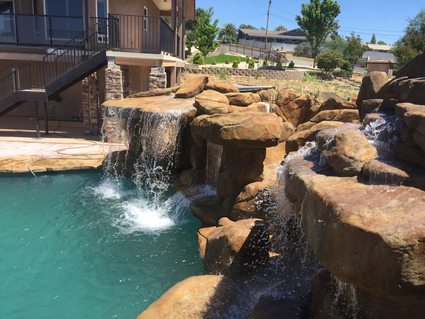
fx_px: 356
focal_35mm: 29
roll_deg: -3.6
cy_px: 160
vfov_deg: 48.2
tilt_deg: -12.1
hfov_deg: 61.7
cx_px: 212
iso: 32
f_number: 2.2
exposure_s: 1/1319
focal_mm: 4.15
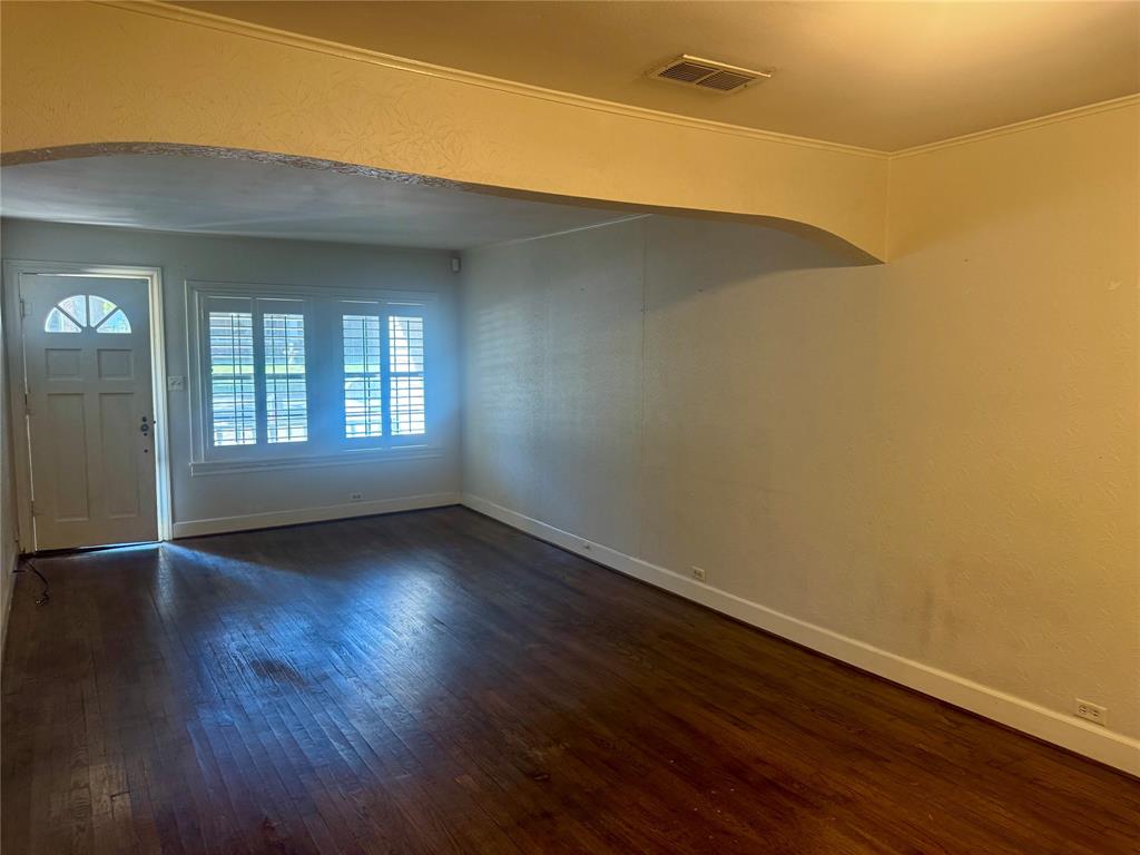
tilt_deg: -5.2
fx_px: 790
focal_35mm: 24
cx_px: 570
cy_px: 428
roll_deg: +0.3
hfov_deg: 71.6
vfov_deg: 56.8
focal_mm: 6.76
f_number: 1.78
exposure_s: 1/60
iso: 250
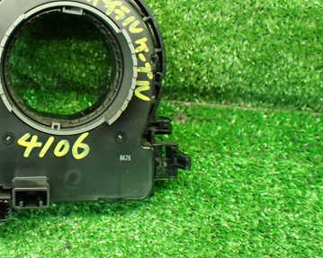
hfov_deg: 36.7
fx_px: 468
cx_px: 61
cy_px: 81
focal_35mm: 49
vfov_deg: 30.5
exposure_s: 1/60
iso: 800
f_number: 2.3
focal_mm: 5.4
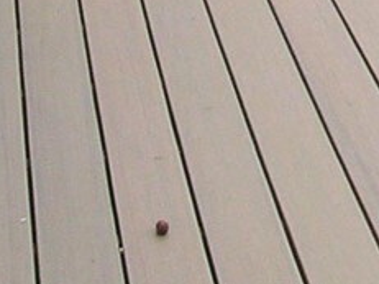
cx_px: 538
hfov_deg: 9.9
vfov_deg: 6.7
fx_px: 2123
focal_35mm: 194
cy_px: -663
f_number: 5
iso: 50
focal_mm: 5.8
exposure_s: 1/153
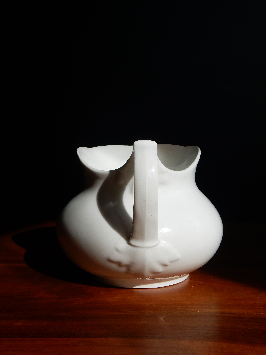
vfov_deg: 43.9
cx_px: 133
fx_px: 441
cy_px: 178
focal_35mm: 43
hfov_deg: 33.6
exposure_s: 1/640
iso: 125
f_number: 4.2
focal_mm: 7.6
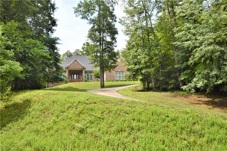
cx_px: 114
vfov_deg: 43.5
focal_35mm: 30
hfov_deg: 62.0
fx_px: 189
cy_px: 76
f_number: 8
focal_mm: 20
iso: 100
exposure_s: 1/250
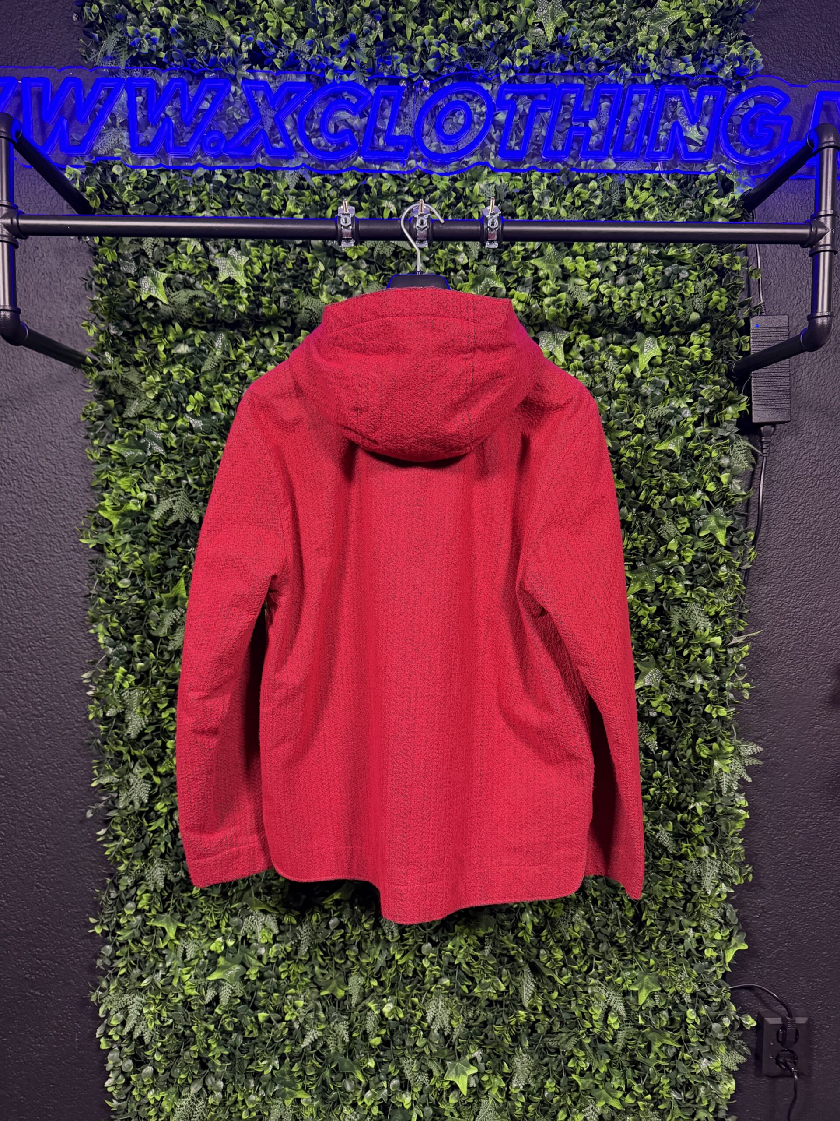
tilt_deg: -3.4
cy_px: 560
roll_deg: -1.4
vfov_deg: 71.6
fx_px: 777
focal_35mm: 24
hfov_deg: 56.8
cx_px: 420
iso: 800
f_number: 1.78
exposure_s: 1/36
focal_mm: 6.76
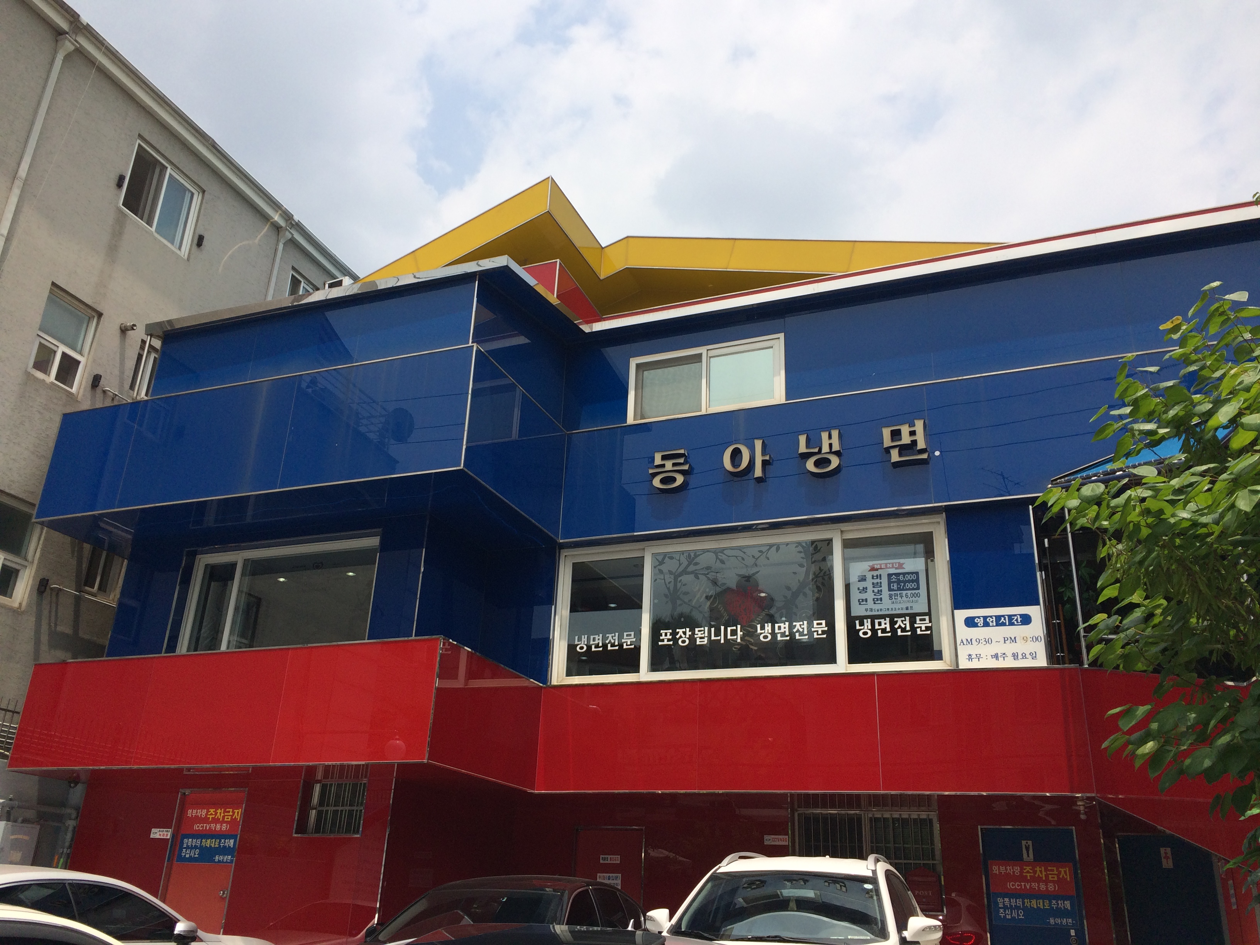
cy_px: 472
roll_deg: -2.4
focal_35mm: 29
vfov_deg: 48.2
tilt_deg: +23.6
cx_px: 630
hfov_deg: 61.7
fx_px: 1056
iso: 32
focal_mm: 4.15
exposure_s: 1/3165
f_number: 2.2
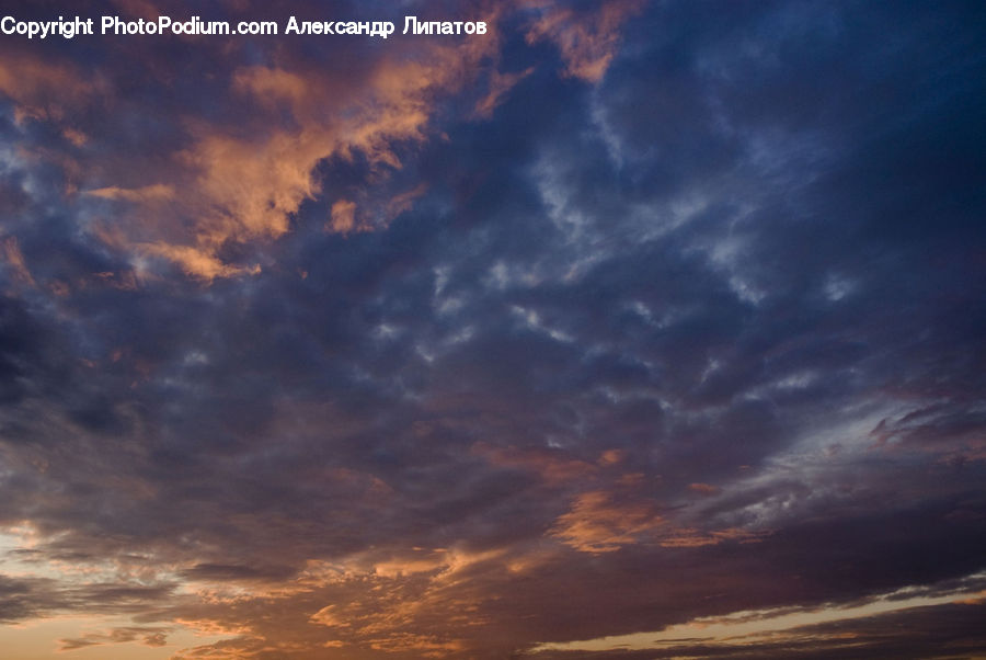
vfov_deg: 40.1
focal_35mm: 33
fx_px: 905
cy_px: 330
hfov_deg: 57.2
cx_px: 493
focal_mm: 22
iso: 100
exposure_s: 1/60
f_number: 6.3
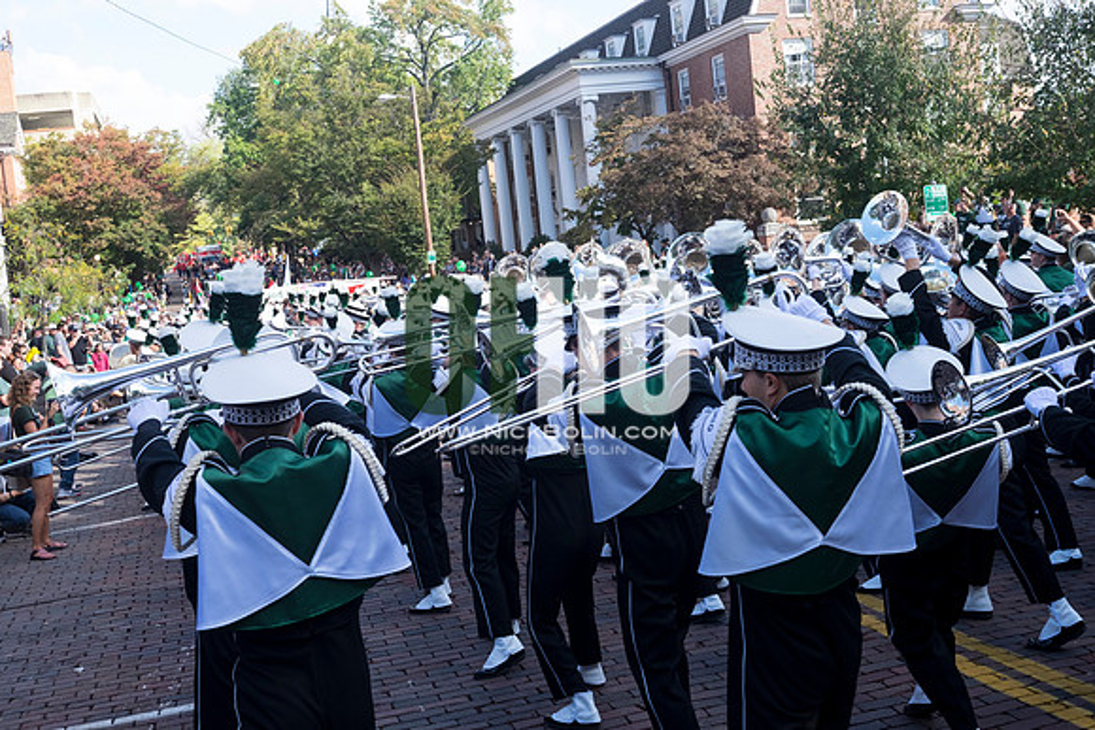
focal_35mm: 41
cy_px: 365
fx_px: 1247
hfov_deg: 47.4
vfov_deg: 32.6
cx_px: 548
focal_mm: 27
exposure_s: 1/200
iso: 400
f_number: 7.1
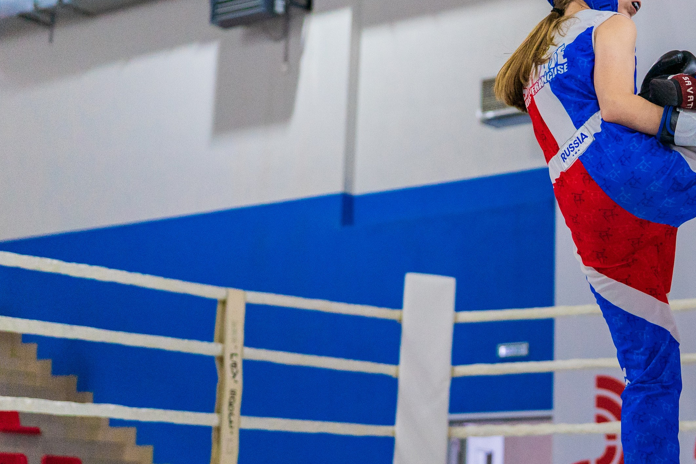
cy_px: 190
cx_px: 645
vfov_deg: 16.8
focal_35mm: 81
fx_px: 1566
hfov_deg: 24.2
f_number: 2.2
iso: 1600
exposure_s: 1/1250
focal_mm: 42
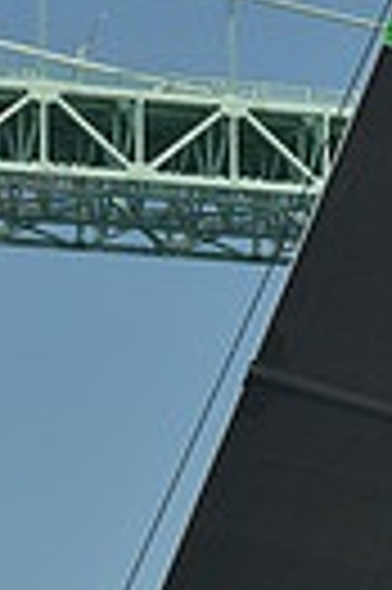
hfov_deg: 4.4
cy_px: 414
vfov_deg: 6.6
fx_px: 5093
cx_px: 309
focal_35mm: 311
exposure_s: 1/1000
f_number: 5
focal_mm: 70
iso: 400
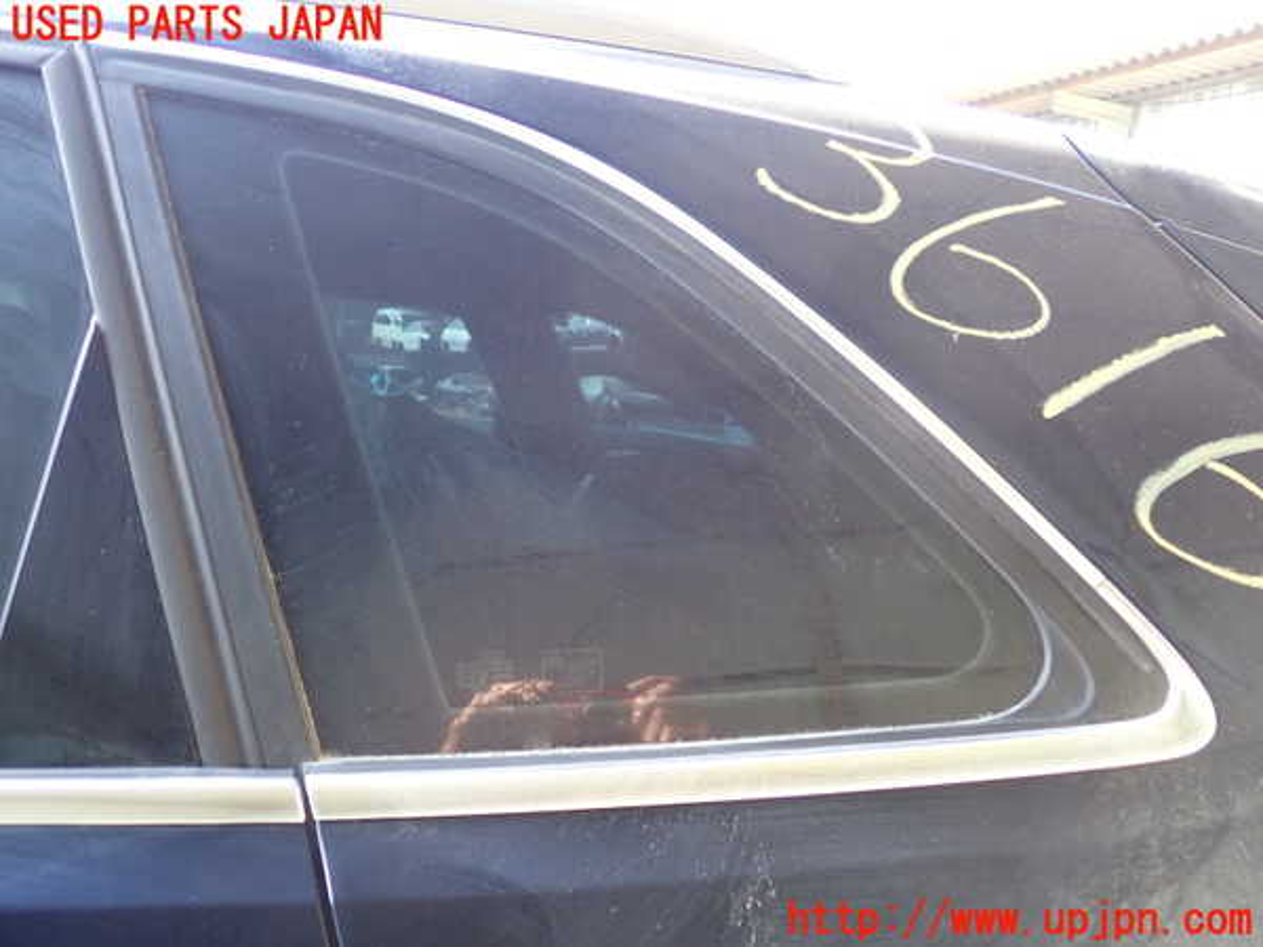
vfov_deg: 46.8
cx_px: 632
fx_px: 1095
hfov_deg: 60.0
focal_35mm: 30
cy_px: 474
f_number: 2.3
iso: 200
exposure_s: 1/100
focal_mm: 5.4
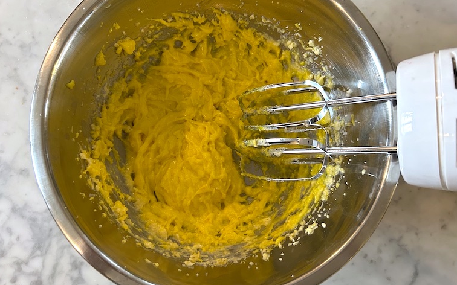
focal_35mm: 28
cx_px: 227
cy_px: 132
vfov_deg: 44.5
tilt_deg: -80.0
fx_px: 349
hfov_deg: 66.5
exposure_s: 1/60
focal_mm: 5.7
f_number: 1.5
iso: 320
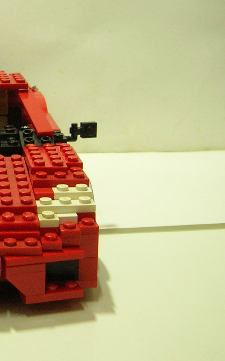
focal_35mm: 76
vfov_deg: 27.0
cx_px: -58
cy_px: 123
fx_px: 746
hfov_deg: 16.3
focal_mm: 6.4
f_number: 3
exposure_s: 1/4.3
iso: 121
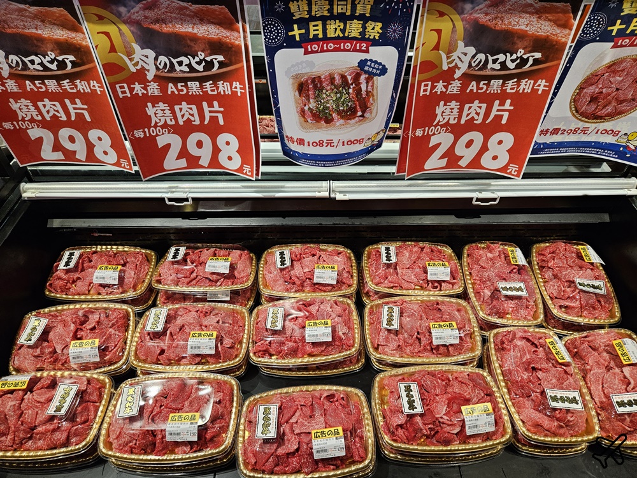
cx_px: 318
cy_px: 239
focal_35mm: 23
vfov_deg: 58.9
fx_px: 423
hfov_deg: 73.9
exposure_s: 1/120
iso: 64
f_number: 1.8
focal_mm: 5.4
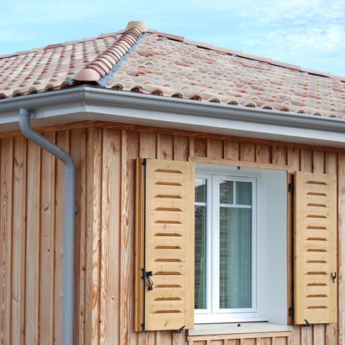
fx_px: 1191
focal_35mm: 106
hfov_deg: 16.4
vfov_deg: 16.5
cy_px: 173
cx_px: 88
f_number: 6.3
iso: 100
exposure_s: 1/160
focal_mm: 55
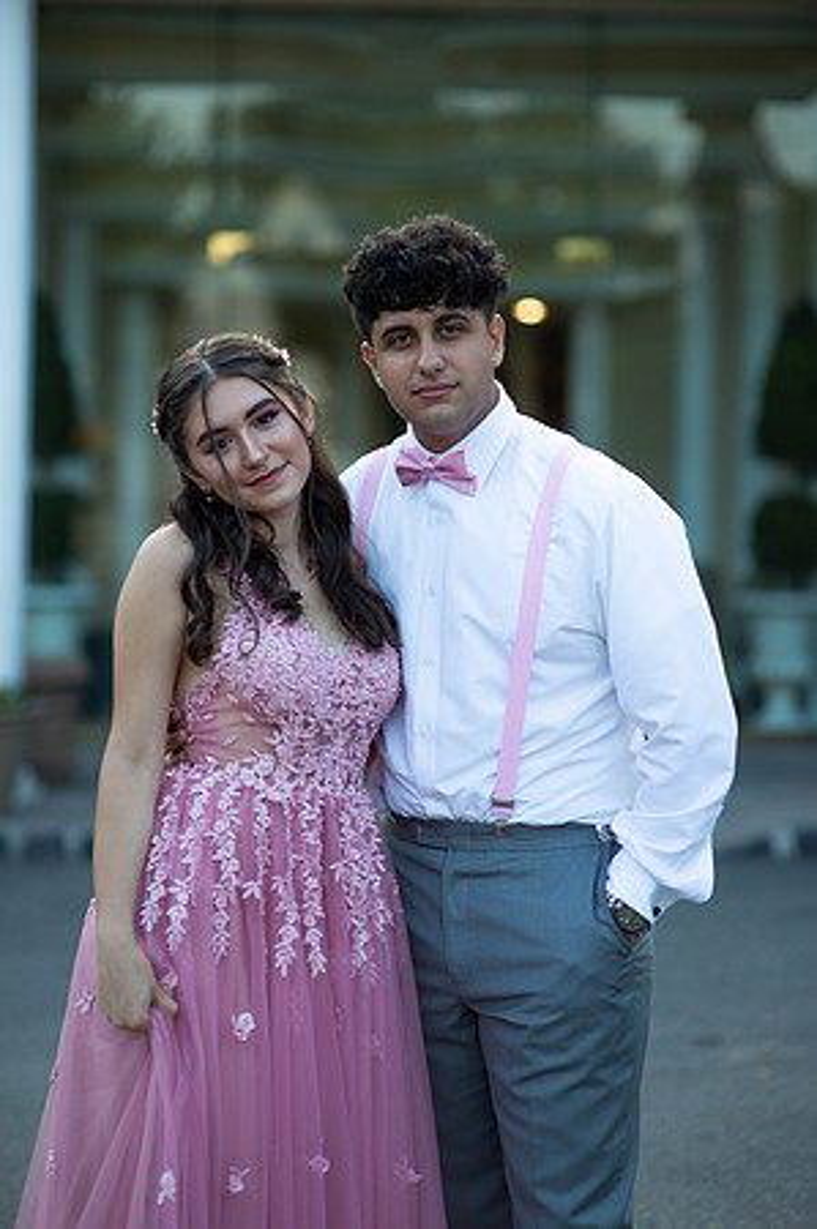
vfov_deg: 23.9
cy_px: 614
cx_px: 408
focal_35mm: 85
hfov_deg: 16.0
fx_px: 2900
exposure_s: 1/1000
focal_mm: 85
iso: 250
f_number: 2
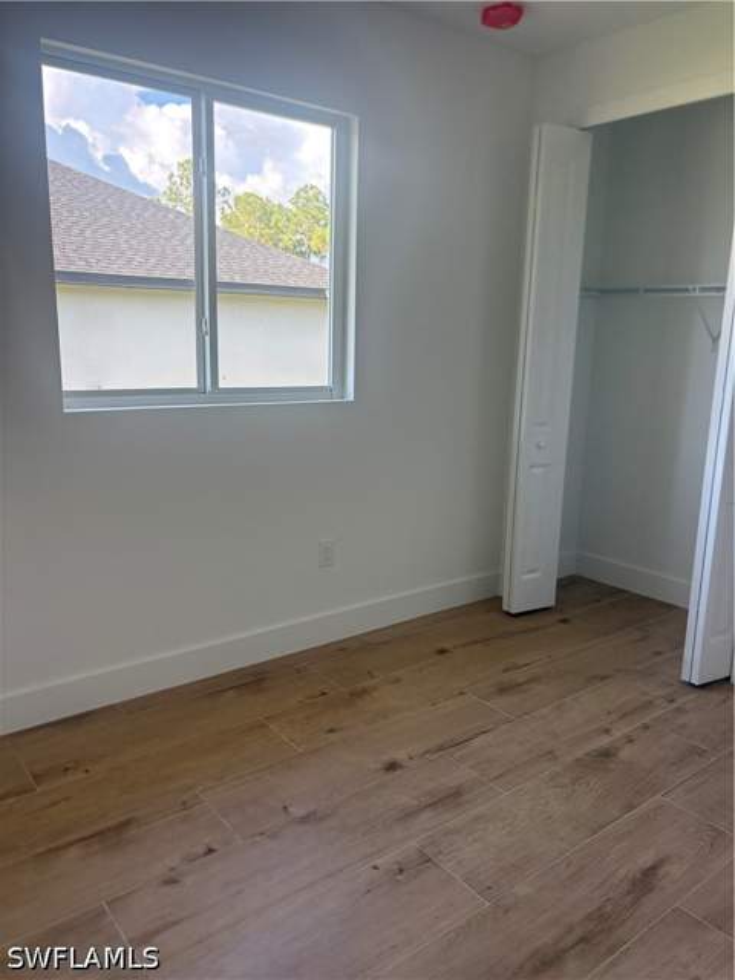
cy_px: 490
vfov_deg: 67.3
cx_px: 368
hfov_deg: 53.1
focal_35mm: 26
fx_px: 736
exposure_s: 1/243
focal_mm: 5.96
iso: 64
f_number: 1.6
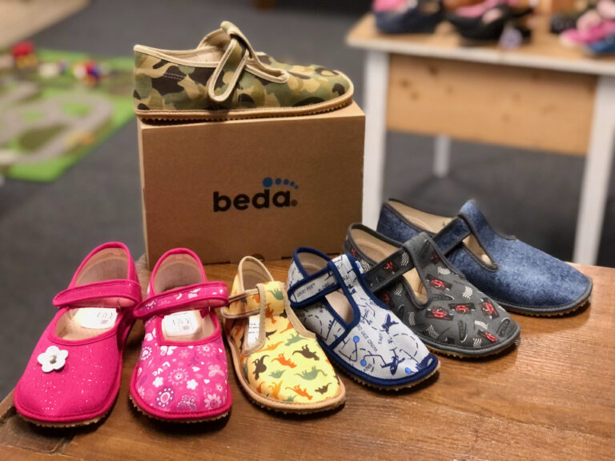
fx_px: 1013
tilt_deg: -28.3
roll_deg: -0.5
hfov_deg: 33.8
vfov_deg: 25.7
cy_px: 230
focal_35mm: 57
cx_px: 308
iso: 500
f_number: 2.8
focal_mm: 6.6
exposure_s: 1/33
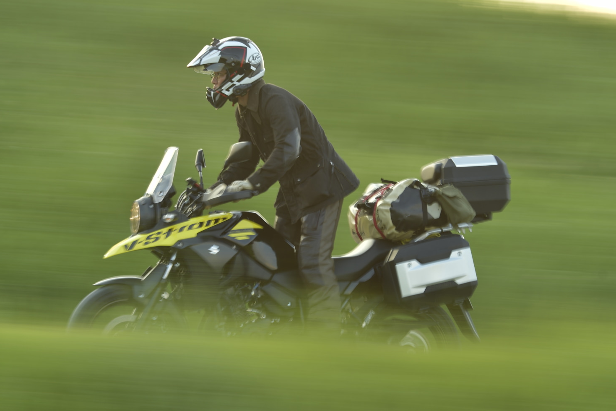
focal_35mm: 245
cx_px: 310
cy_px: 209
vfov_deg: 5.6
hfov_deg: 8.4
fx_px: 4193
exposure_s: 1/30
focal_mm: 160
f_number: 7.1
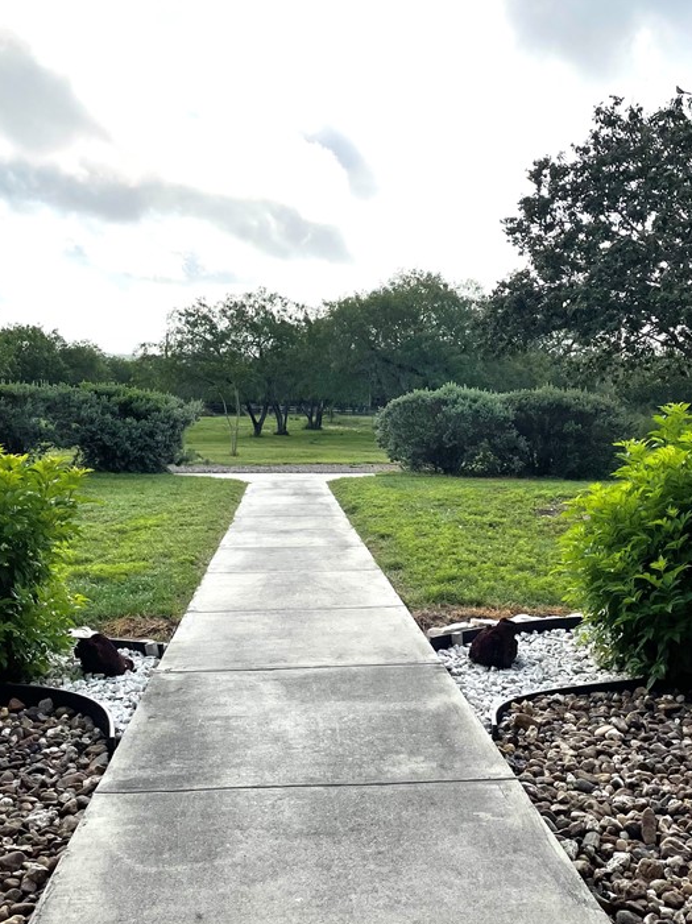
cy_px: 477
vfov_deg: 49.0
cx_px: 372
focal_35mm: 38
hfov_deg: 37.7
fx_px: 1014
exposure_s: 1/9804
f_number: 1.6
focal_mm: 4.2
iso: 32
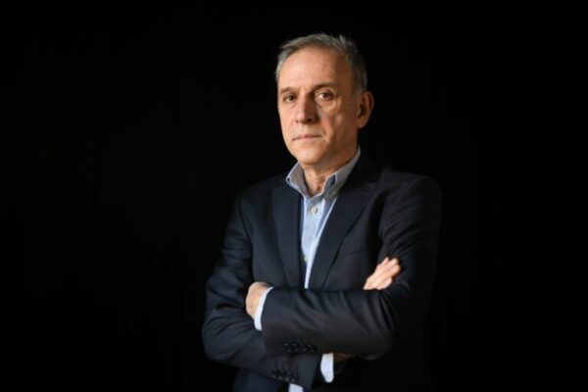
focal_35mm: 48
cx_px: 294
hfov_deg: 41.1
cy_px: 196
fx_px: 784
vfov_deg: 28.1
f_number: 2.8
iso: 800
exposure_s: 1/100
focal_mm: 48
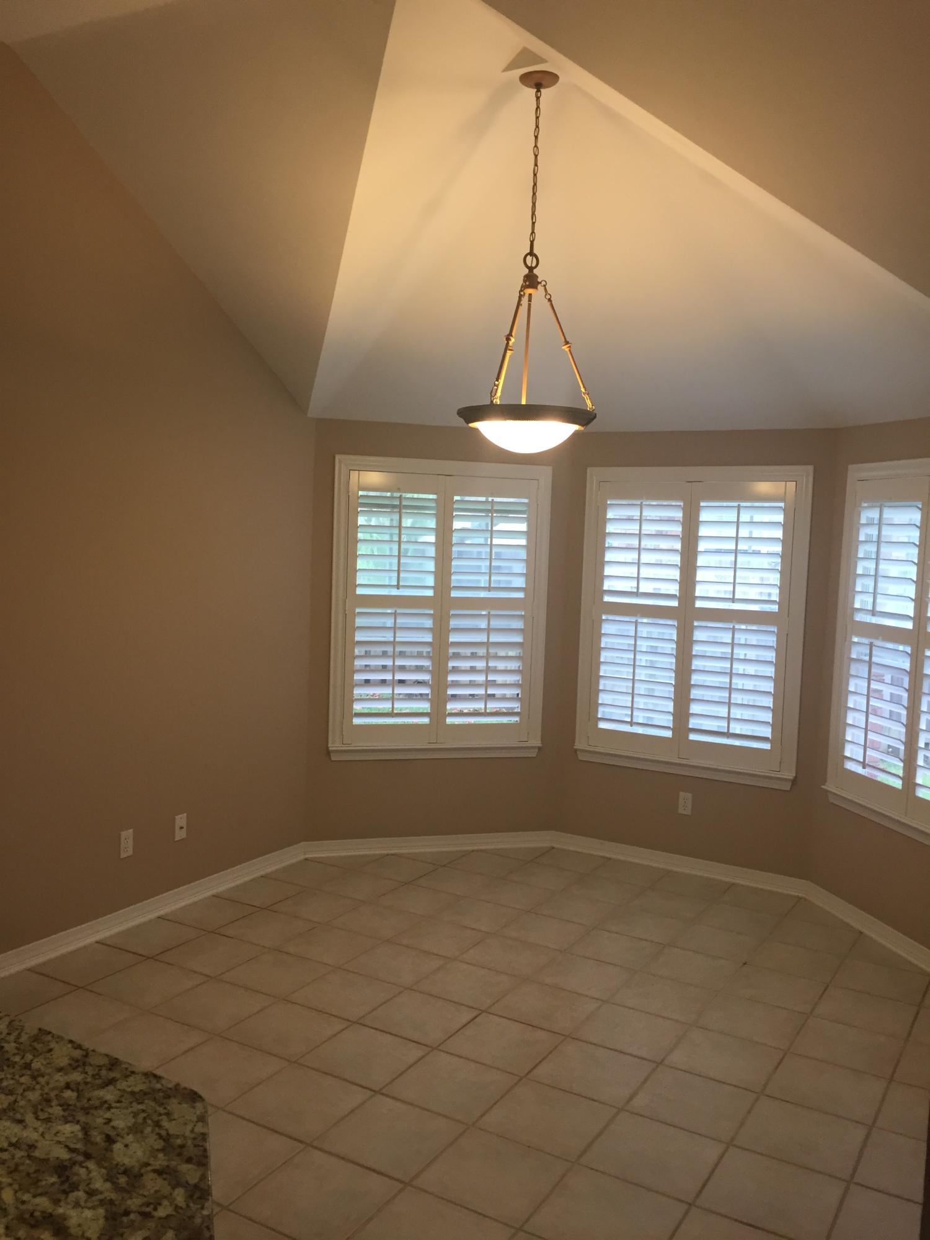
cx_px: 465
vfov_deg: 61.7
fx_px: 1039
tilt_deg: -4.2
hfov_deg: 48.2
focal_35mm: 29
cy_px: 620
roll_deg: -1.8
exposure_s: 1/30
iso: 40
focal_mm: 4.15
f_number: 2.2
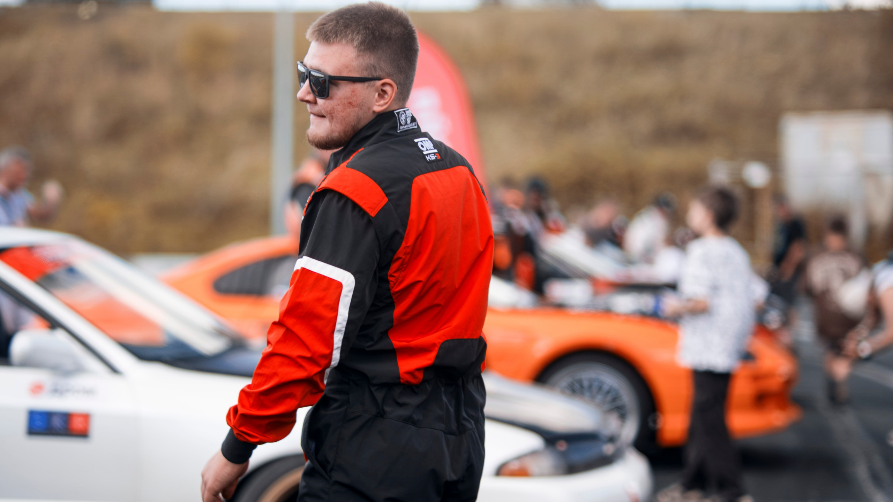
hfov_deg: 23.3
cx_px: 445
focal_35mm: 92
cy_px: 283
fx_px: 2168
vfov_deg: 13.2
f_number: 1.8
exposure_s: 1/100
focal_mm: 85
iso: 100
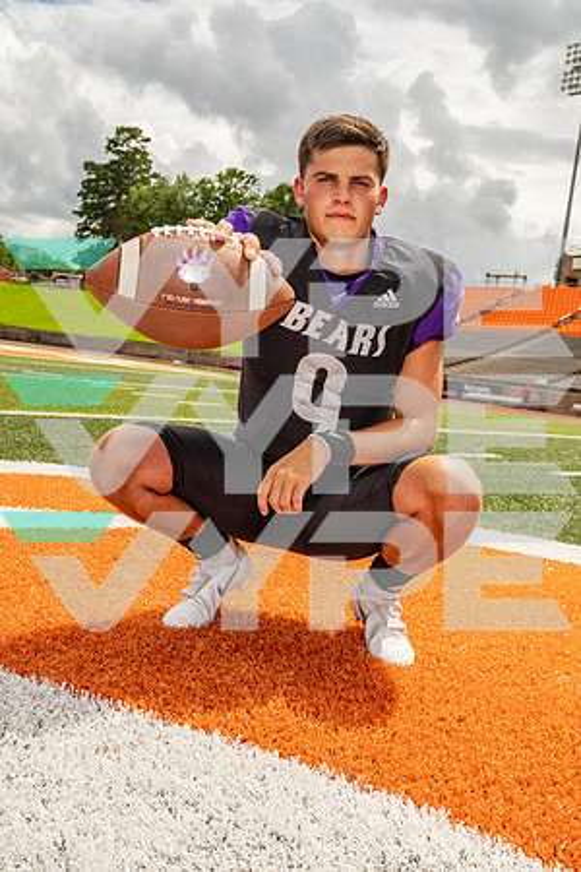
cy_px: 436
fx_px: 896
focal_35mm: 37
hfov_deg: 35.9
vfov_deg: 51.9
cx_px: 290
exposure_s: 1/160
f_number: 8
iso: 100
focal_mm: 37
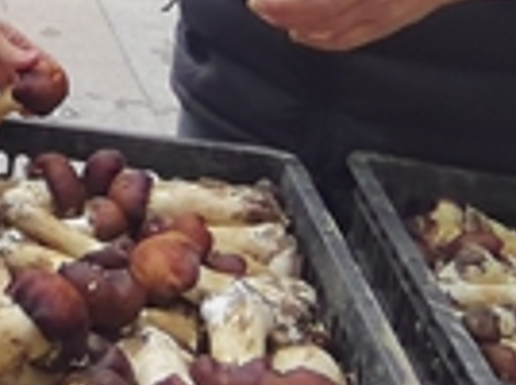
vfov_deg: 16.0
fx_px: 1280
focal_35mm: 86
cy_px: -154
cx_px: -281
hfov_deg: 19.5
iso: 50
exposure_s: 1/298
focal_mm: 1.78
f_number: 2.4
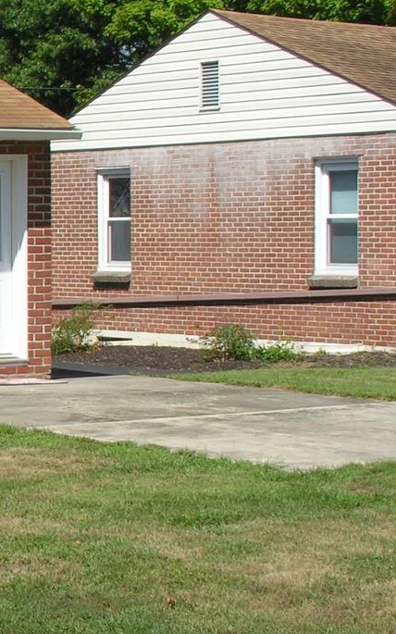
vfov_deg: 18.8
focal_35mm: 111
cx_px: -282
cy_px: 336
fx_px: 1917
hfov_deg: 11.1
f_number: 6.3
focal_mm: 8.9
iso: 50
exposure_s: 1/281
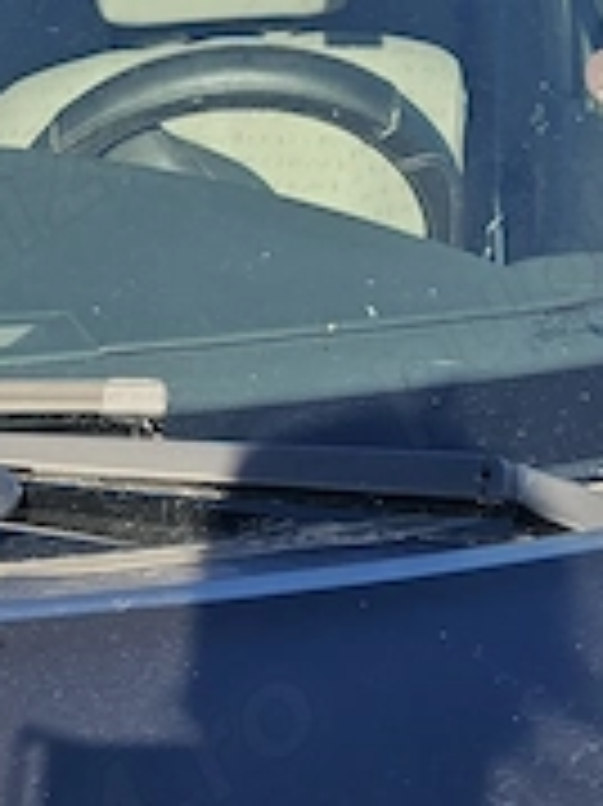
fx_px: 2395
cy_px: 1040
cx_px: -292
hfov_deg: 13.5
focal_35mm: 103
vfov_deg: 17.9
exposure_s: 1/316
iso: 10
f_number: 1.7
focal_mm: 6.3
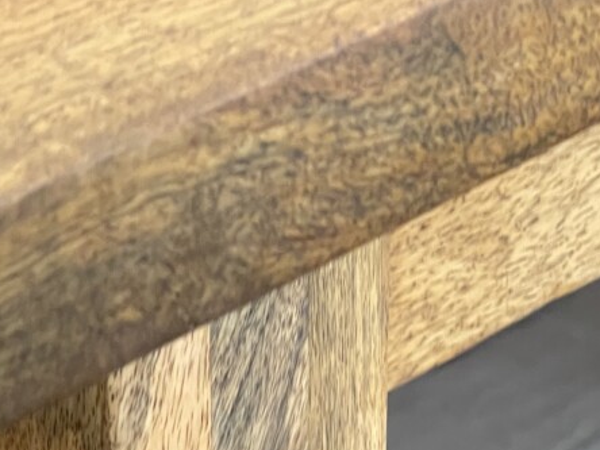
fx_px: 2999
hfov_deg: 11.3
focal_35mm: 173
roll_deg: +2.4
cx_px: 32
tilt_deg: -30.8
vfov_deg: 8.5
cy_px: 516
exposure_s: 1/50
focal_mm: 7.5
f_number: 2.2
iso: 320
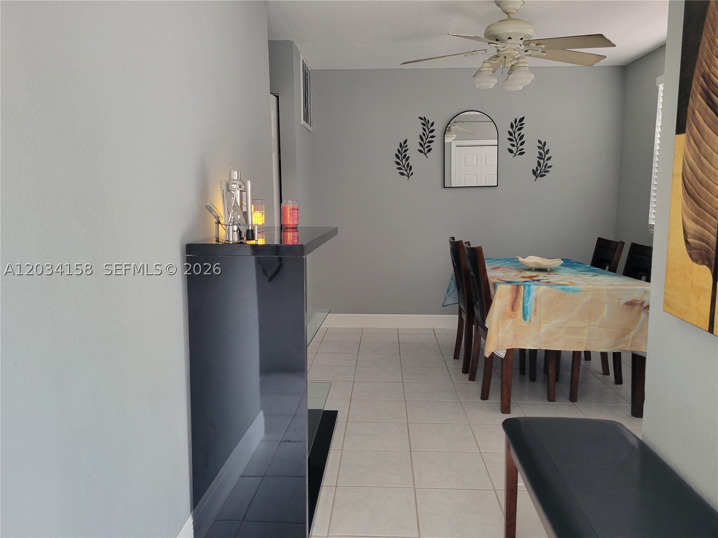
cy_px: 269
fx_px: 539
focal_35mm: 26
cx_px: 359
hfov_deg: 67.3
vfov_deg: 53.1
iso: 200
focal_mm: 5.4
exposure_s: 1/120
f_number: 1.8
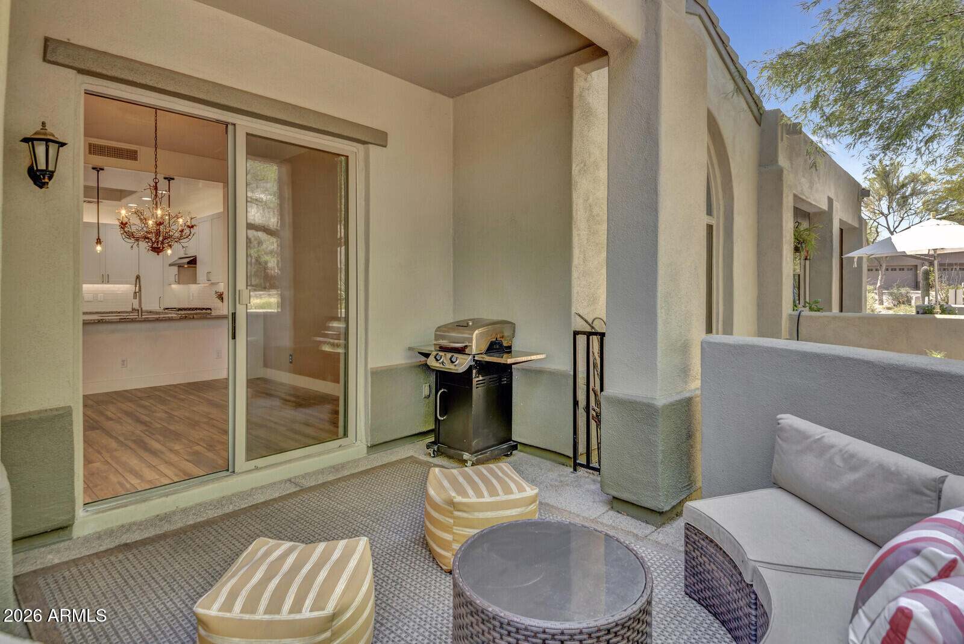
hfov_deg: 86.9
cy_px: 322
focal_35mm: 19
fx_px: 509
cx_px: 482
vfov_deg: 64.6
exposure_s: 1/80
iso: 320
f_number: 9
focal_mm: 19
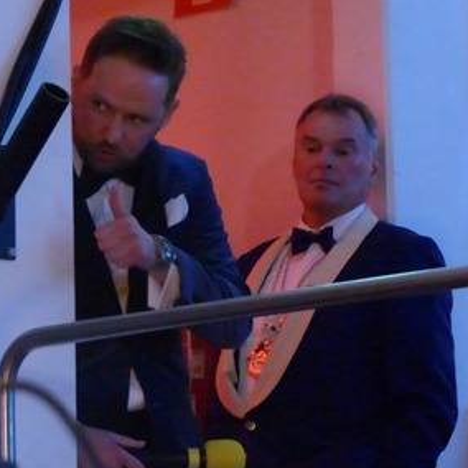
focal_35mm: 257
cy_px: 239
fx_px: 3931
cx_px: 241
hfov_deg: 6.8
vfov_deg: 6.8
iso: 3200
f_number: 2.8
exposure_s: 1/60
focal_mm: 37.9
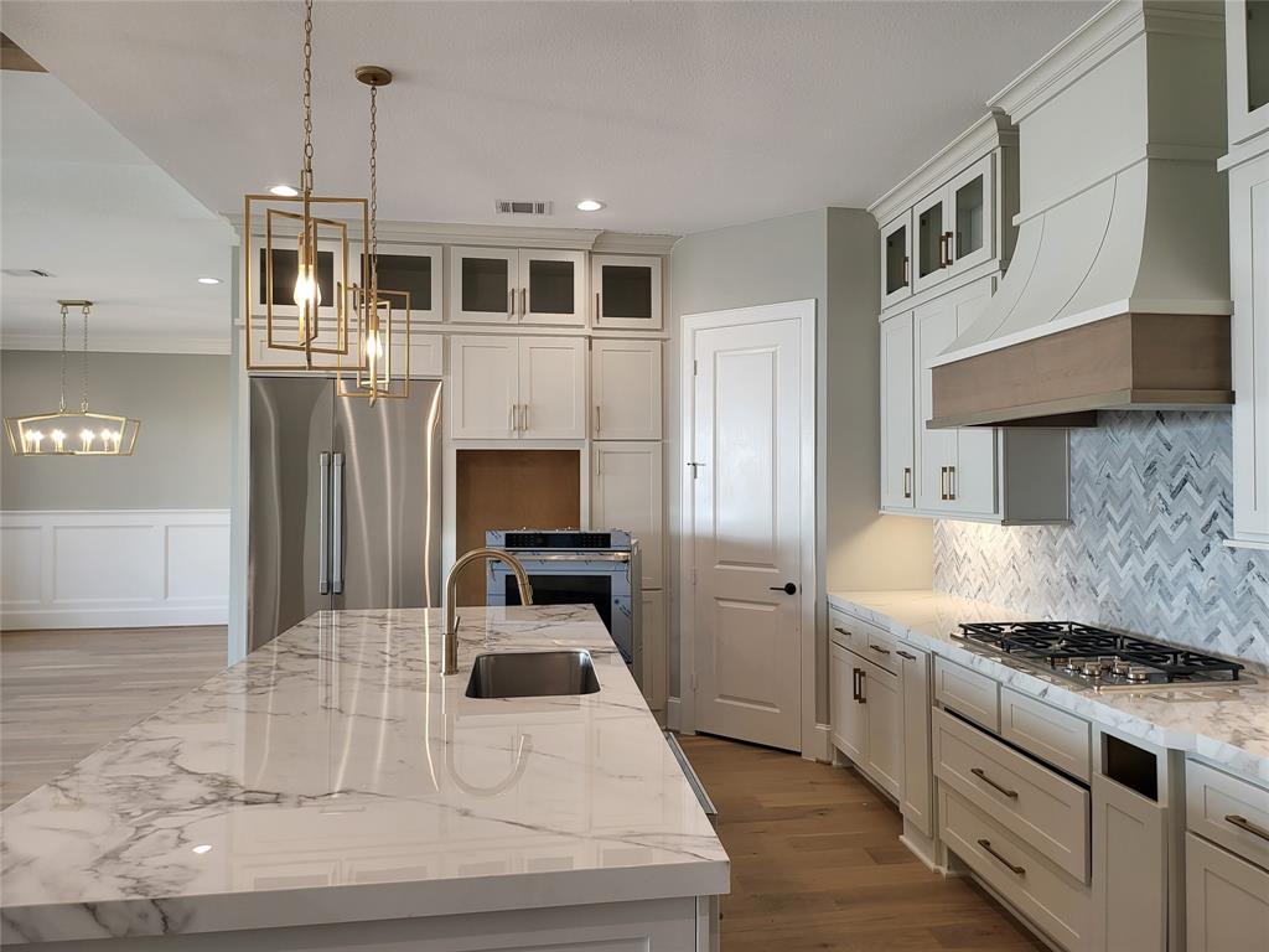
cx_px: 634
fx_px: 880
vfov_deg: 56.8
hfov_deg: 71.6
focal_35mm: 24
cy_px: 476
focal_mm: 5
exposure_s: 1/119
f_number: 1.8
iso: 100
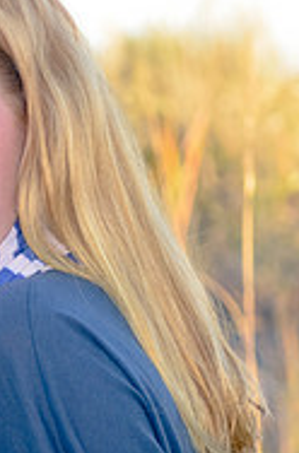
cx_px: -53
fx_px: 5422
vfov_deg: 4.8
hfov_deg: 3.2
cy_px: 361
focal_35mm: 432
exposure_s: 1/200
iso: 400
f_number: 9
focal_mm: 120
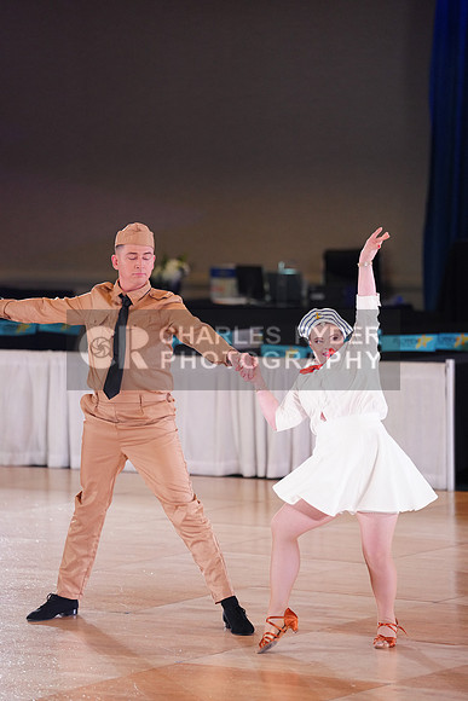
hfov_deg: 8.1
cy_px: 350
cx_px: 234
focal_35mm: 170
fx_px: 3313
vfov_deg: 12.1
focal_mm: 170
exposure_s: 1/500
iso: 2500
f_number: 2.8
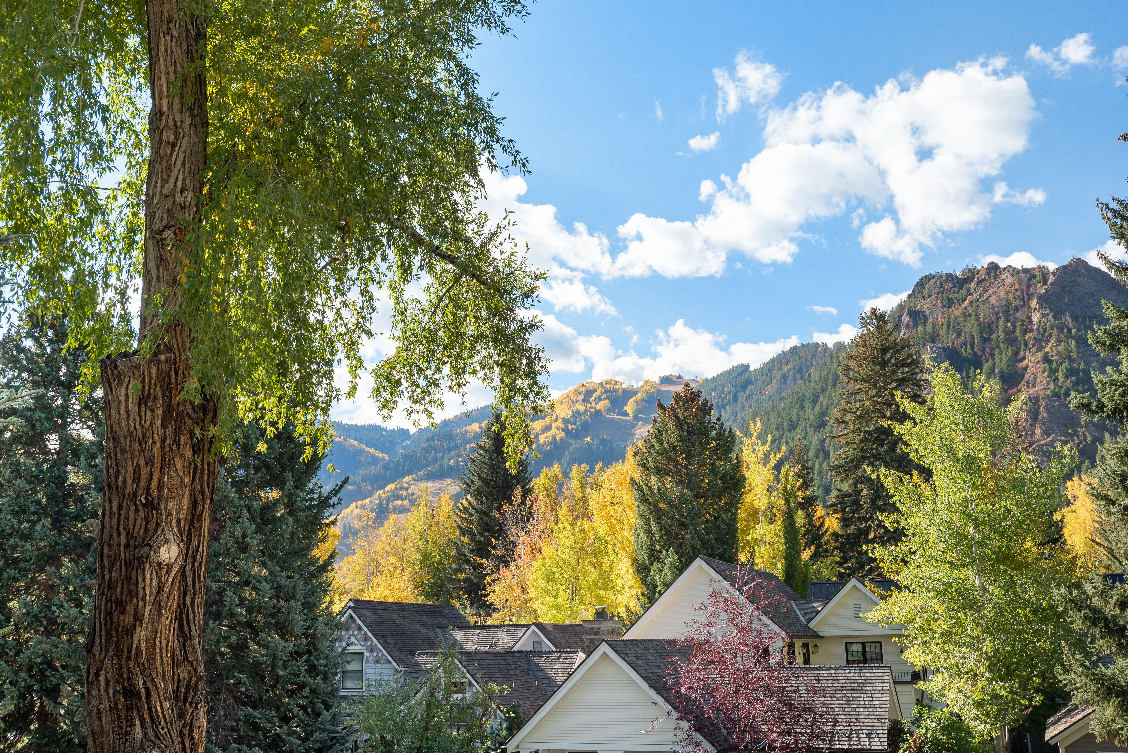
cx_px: 564
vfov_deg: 37.9
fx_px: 1097
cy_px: 376
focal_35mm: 35
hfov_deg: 54.4
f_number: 7.1
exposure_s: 1/160
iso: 250
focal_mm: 35
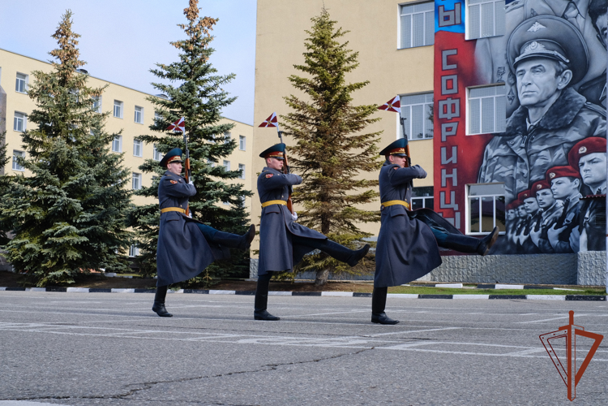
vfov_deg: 25.5
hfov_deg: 37.5
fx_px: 895
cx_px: 304
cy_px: 203
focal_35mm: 53
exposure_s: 1/250
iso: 500
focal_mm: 35
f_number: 11
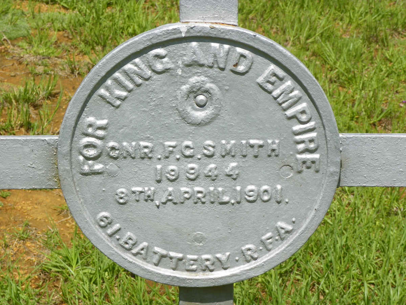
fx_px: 1372
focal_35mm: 117
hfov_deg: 16.8
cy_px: 152
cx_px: 203
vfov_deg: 12.7
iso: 64
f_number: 5.6
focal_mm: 20.8
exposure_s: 1/320
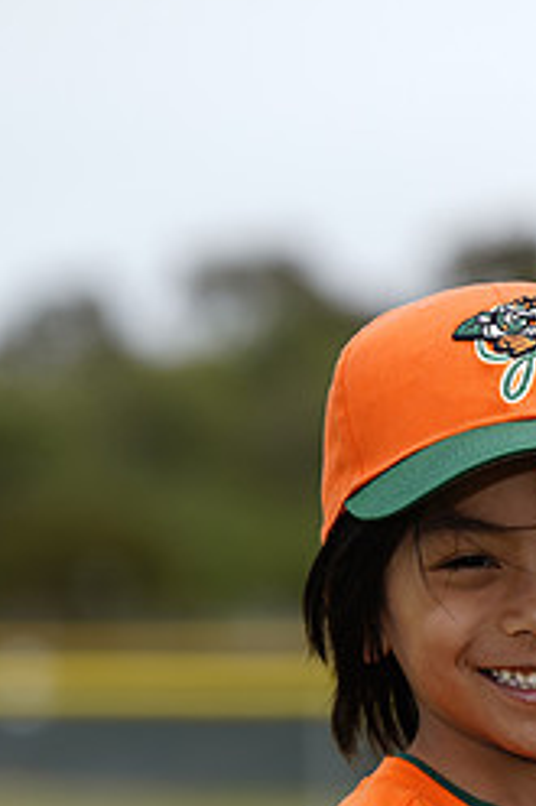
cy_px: 916
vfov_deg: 4.8
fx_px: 9683
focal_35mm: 433
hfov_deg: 3.2
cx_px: 590
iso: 50
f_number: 5.6
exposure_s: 1/250
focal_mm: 185
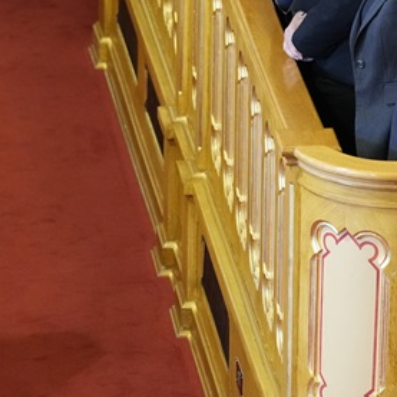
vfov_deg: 4.1
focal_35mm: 426
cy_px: 13
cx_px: -102
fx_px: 5527
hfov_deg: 4.1
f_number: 2.8
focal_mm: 122
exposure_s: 1/250
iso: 5000
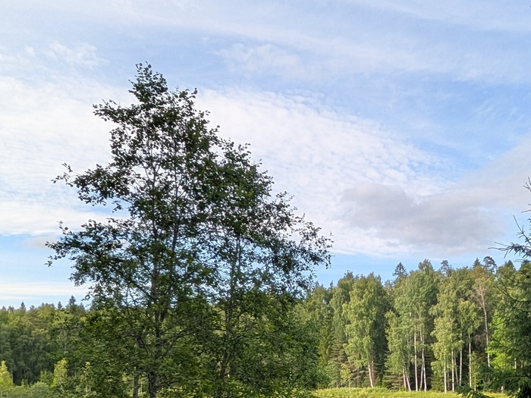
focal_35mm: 40
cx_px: 364
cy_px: 377
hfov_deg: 45.9
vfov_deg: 33.6
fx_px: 614
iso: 48
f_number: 2.2
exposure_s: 1/650
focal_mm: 1.83
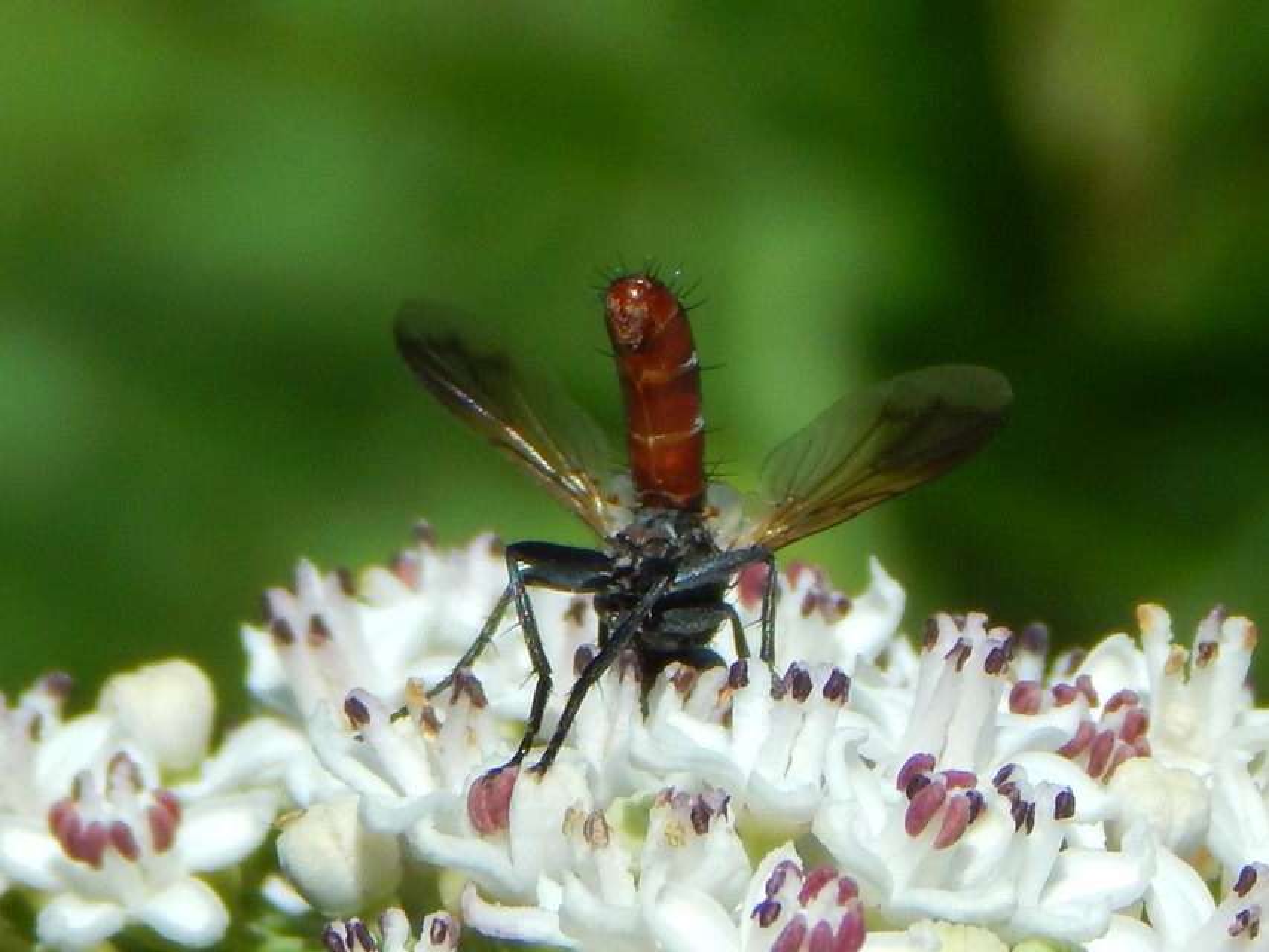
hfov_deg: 10.9
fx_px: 6673
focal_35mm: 182
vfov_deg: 8.2
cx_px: 634
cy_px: 476
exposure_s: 1/1000
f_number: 5.3
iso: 125
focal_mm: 32.8
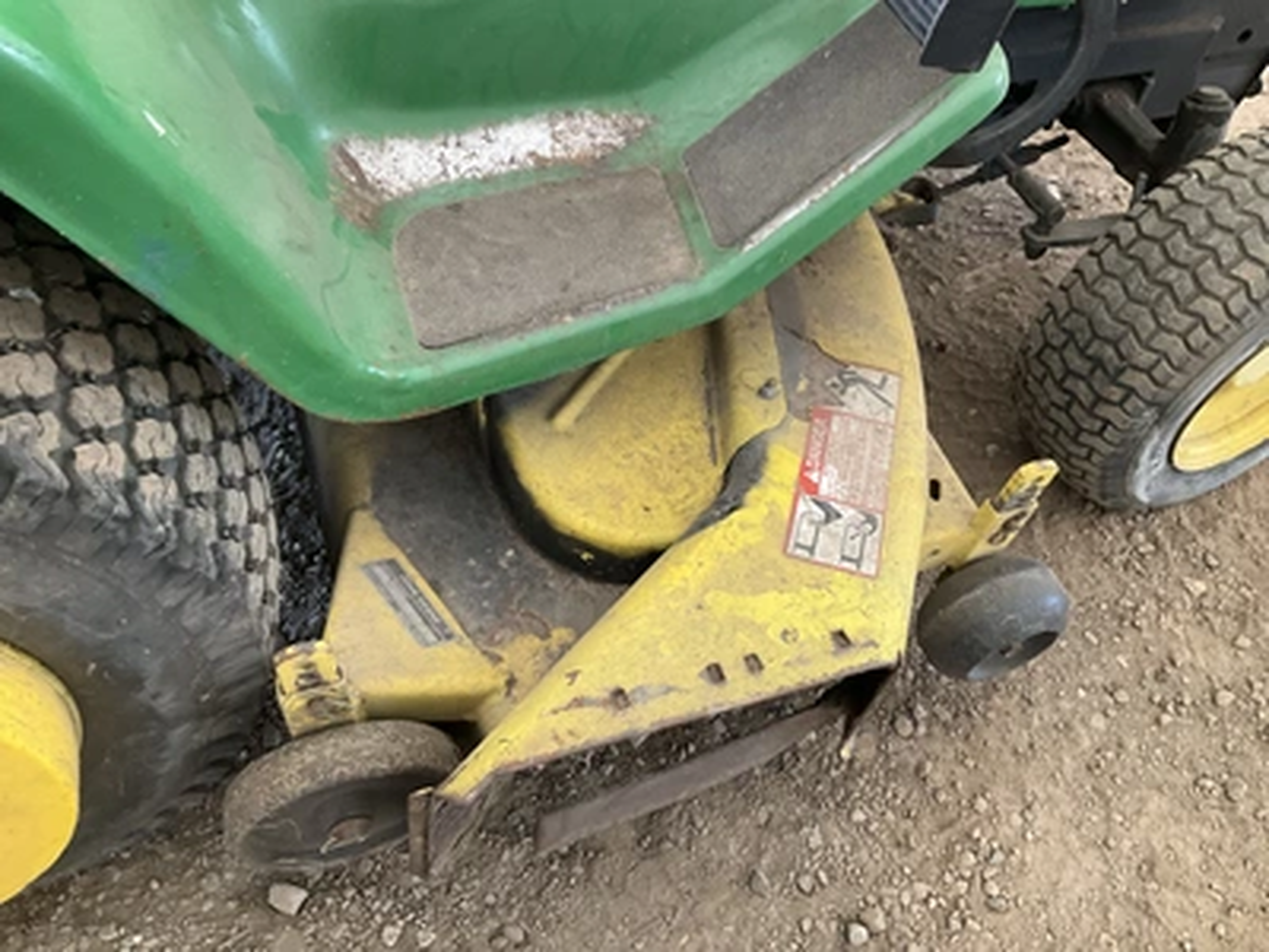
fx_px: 1063
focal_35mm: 29
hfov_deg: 61.7
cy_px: 476
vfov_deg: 48.2
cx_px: 634
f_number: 1.8
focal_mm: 3
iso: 64
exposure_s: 1/74
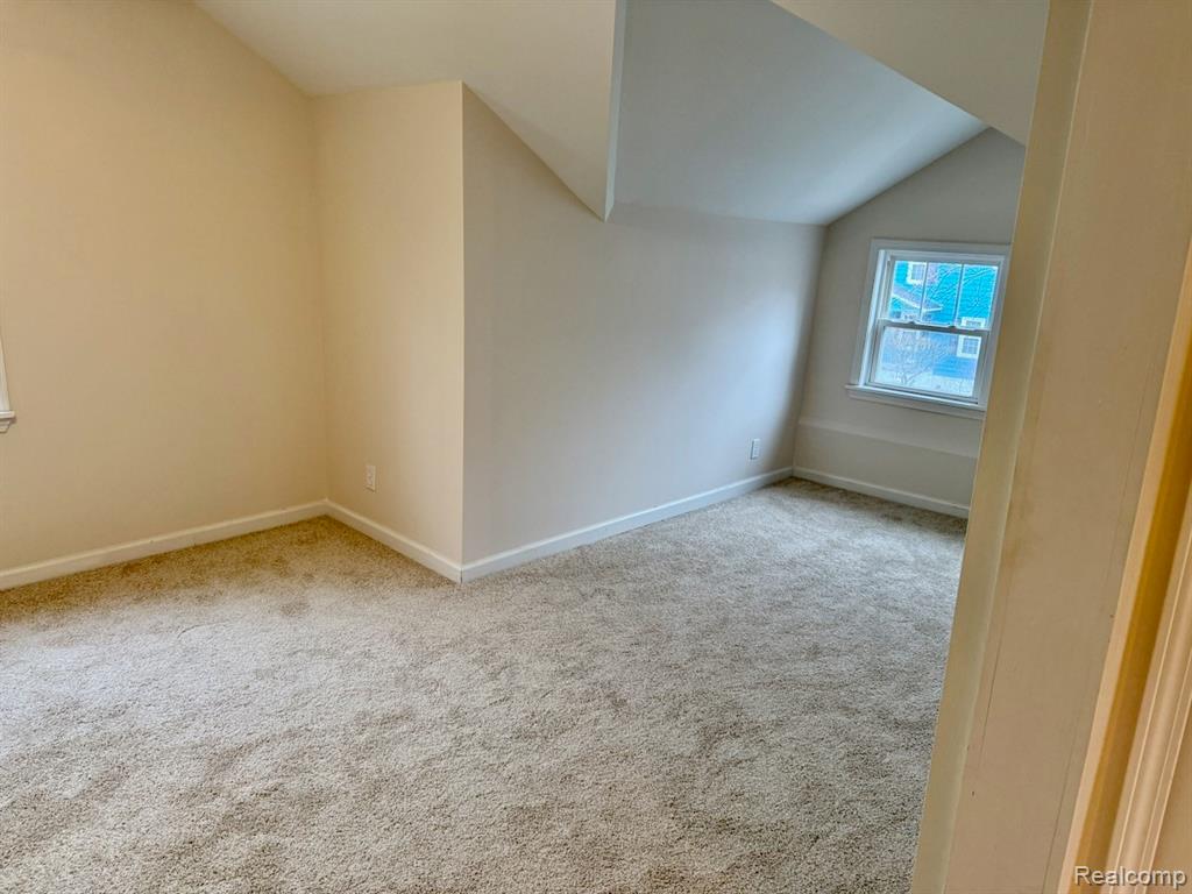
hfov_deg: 71.6
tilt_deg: -14.0
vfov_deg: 56.8
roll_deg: -2.6
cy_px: 447
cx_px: 596
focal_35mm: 24
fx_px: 826
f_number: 1.78
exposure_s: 1/120
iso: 250
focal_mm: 6.76
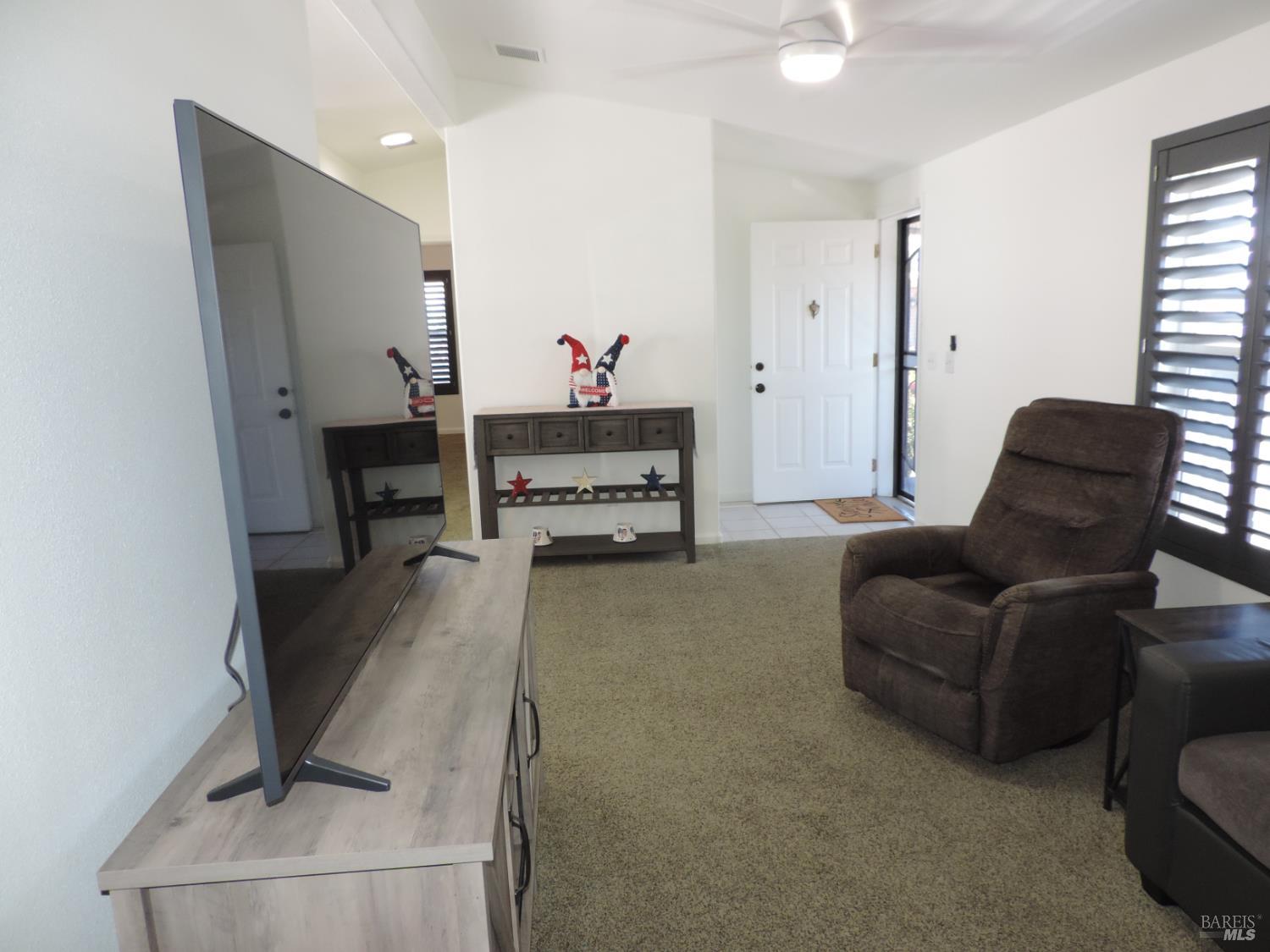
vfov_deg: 56.8
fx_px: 881
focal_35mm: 24
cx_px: 635
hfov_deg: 71.6
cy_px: 476
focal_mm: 4.3
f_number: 3
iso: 250
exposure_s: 1/40
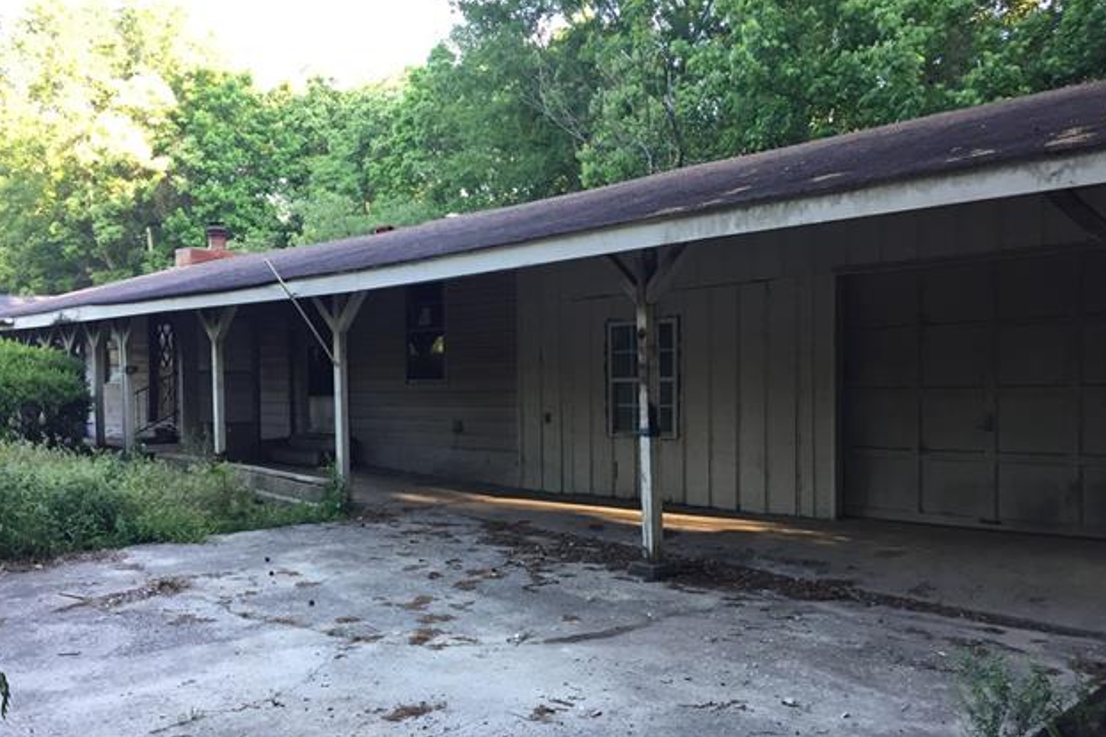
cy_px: 417
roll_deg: -0.2
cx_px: 547
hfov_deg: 60.3
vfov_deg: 42.2
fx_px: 952
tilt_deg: -2.1
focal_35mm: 31
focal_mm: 4.15
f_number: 2.2
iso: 32
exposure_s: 1/30
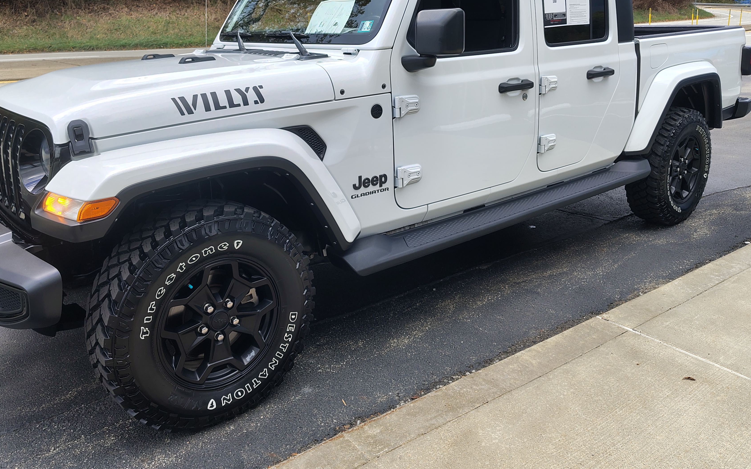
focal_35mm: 31
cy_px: 160
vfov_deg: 40.2
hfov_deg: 61.1
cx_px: 342
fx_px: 635
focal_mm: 5.56
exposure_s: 1/334
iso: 100
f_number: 1.8
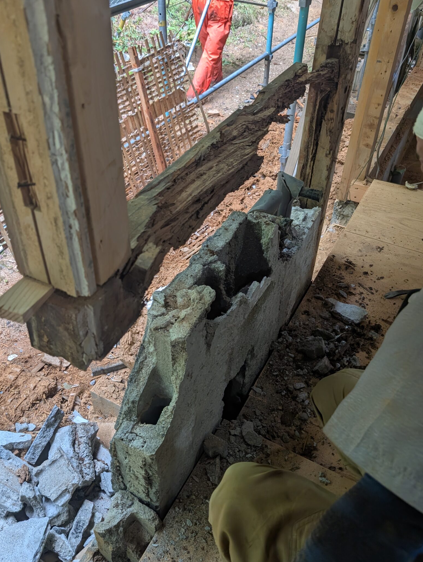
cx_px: 176
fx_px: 488
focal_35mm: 30
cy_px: 265
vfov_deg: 59.9
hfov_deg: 46.7
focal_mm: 6.9
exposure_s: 1/132
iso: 163
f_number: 1.68
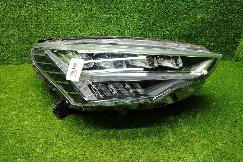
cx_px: 122
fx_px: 169
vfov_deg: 51.2
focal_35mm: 25
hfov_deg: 71.5
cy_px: 74
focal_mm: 5.25
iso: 179
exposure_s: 1/50
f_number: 1.75
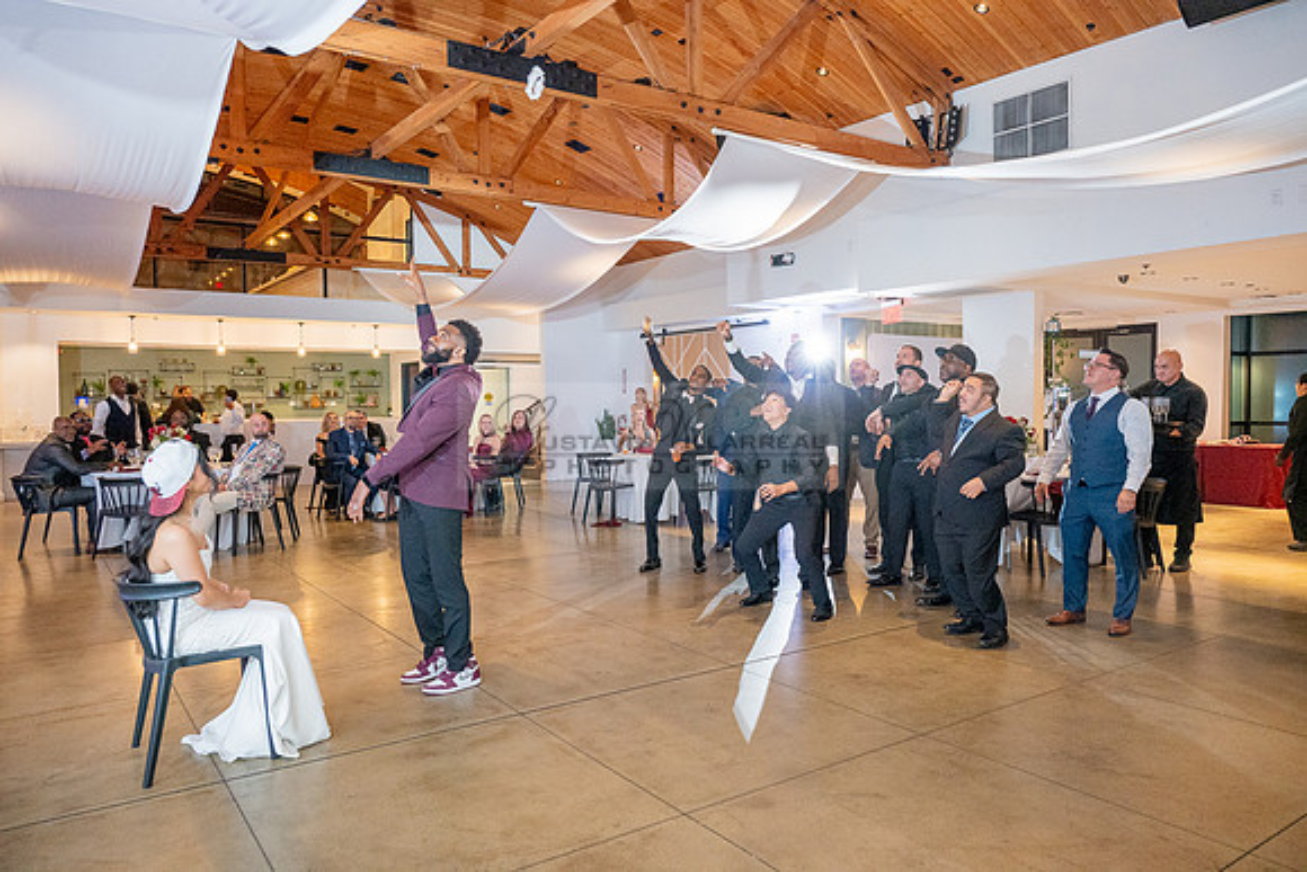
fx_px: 944
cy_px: 436
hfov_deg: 69.4
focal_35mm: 26
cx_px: 654
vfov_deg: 49.6
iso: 3200
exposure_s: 1/200
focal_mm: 26
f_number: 4
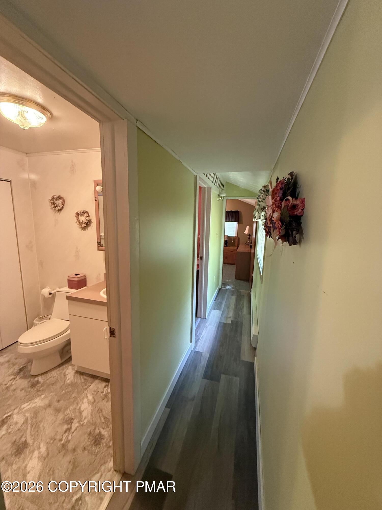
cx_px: 191
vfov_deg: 102.1
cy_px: 255
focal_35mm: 14
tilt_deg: -9.2
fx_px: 206
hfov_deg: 85.7
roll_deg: -1.7
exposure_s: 1/60
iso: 640
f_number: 2.2
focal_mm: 2.22
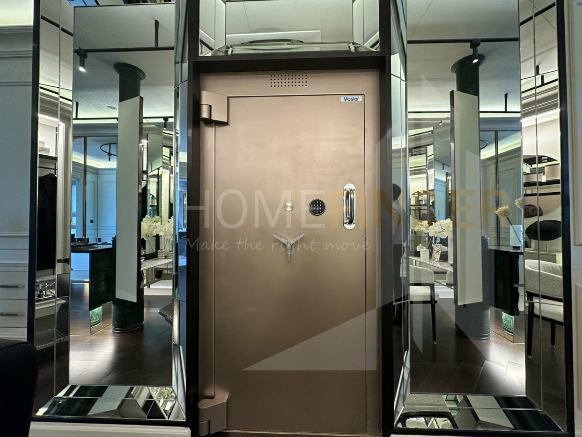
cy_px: 218
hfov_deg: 102.1
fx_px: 235
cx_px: 291
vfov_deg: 85.7
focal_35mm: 14
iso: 250
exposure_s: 1/50
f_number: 2.2
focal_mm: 2.22
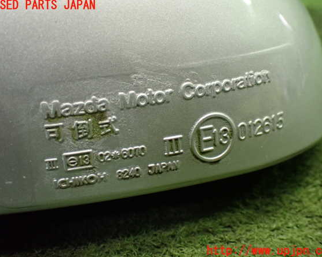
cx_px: 164
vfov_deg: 37.3
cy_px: 128
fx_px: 381
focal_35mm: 40
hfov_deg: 45.8
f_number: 2.7
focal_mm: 6.83
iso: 800
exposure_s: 1/100
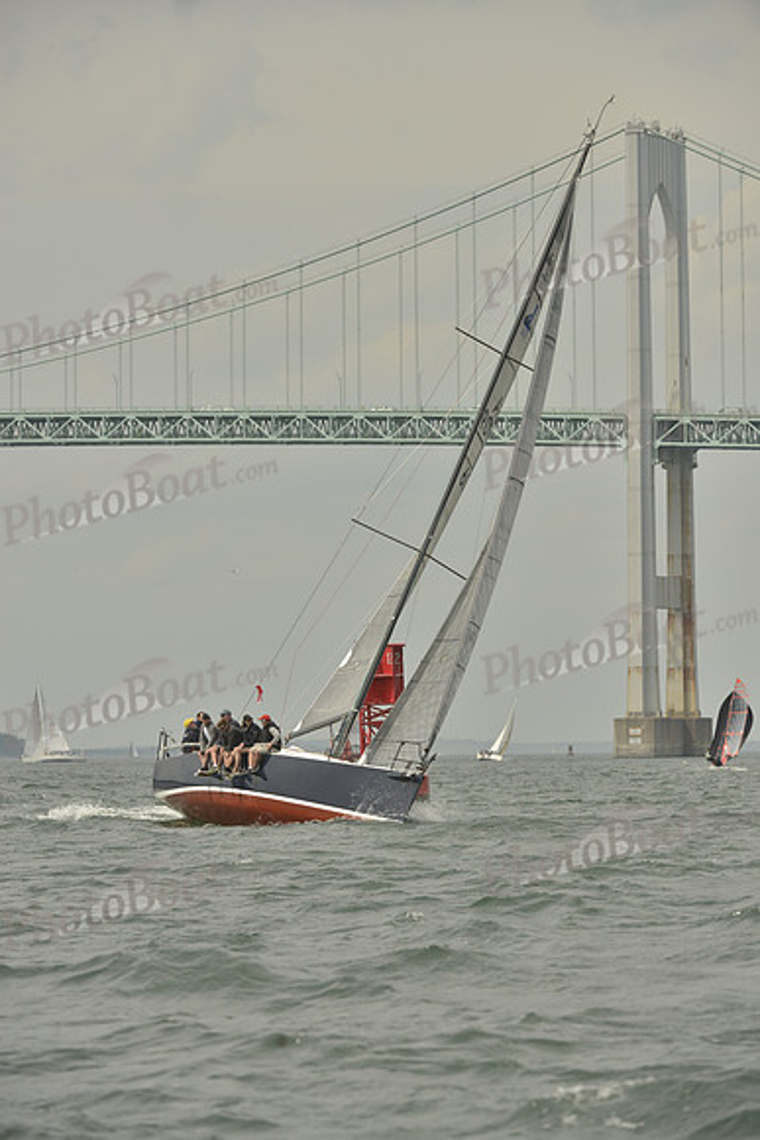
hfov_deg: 6.9
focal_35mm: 200
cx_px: 380
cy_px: 570
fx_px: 6329
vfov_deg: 10.3
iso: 280
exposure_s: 1/1250
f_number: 8
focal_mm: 200
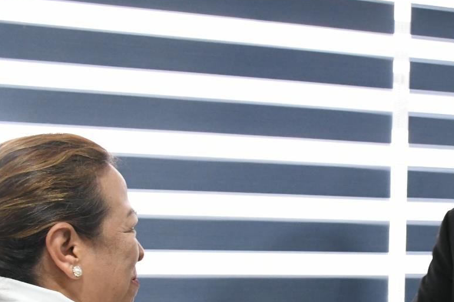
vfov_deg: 20.9
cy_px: 300
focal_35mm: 63
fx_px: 794
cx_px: 401
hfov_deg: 30.6
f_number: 5
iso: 4000
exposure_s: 1/100
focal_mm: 20
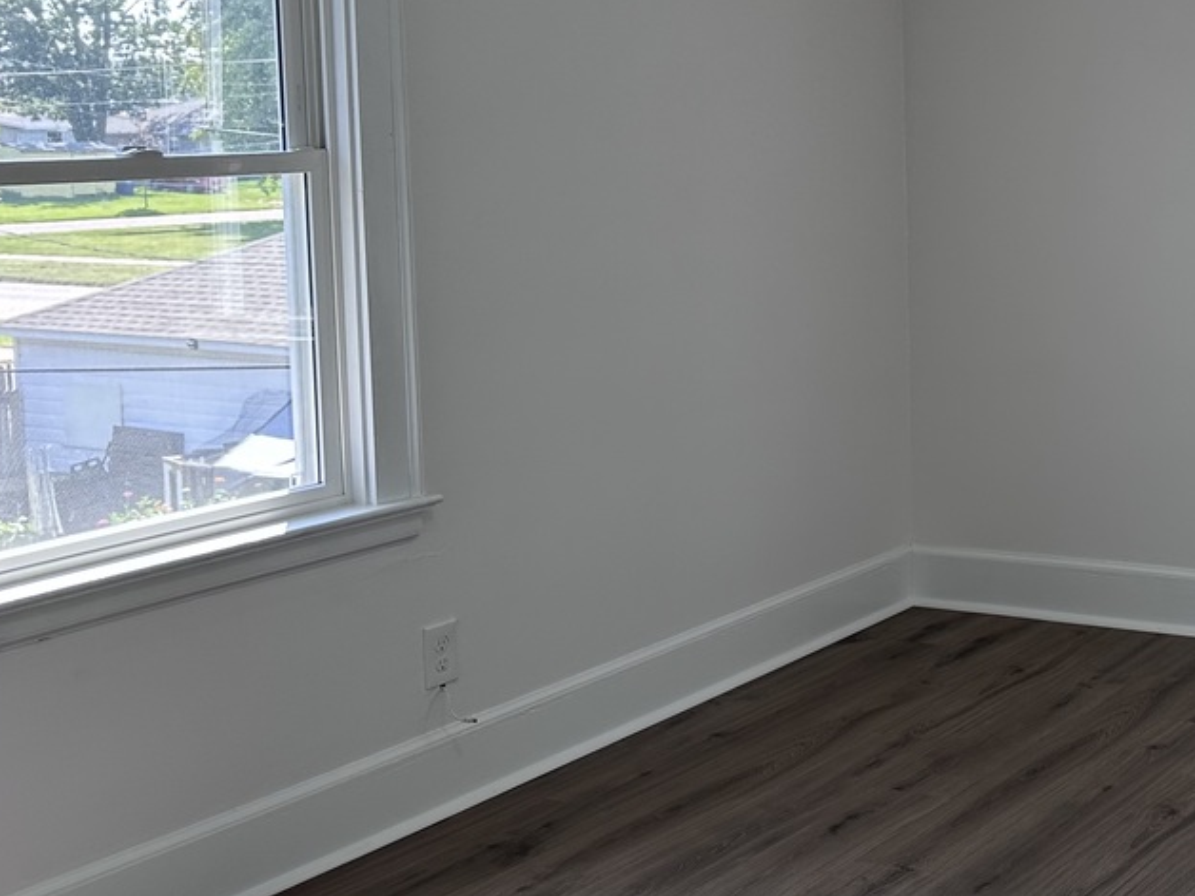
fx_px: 1899
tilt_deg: -4.1
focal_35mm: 55
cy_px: 285
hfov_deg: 30.8
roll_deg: -0.1
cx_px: 1342
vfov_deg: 26.4
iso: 64
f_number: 1.78
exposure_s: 1/238
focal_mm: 6.86
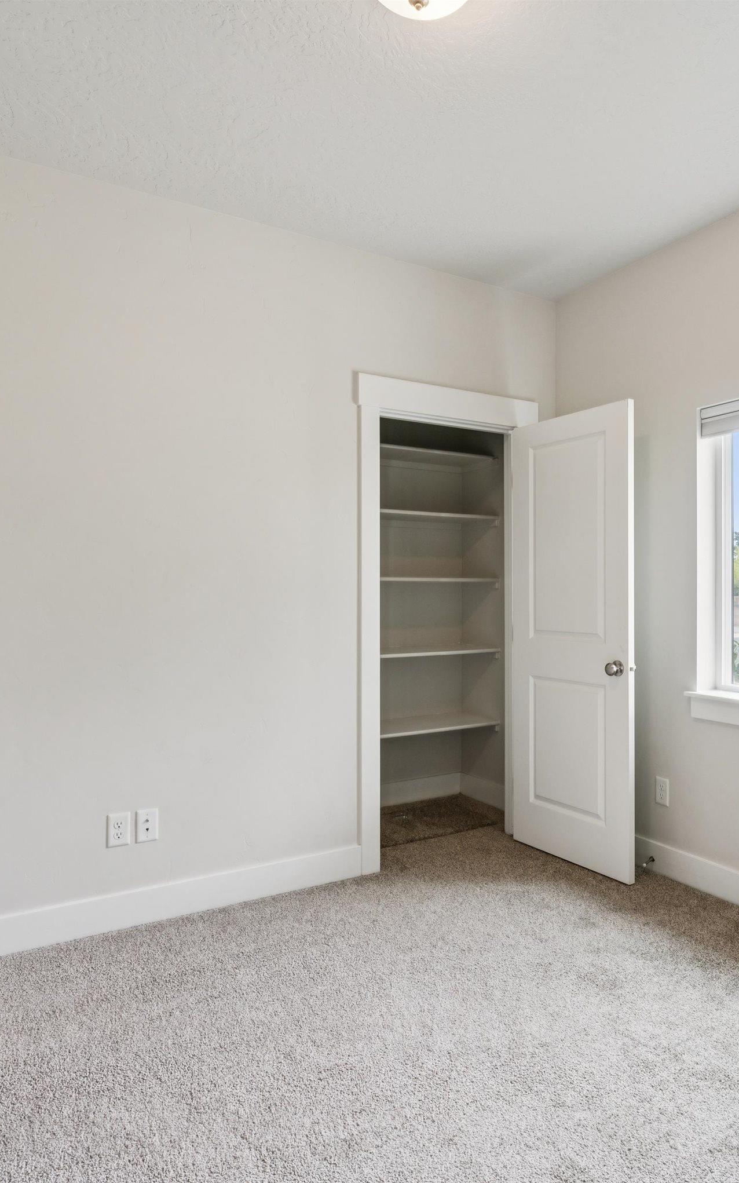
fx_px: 771
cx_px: 477
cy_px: 593
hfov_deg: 50.5
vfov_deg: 75.0
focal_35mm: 24
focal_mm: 15.6
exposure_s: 1/20
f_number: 13
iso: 400
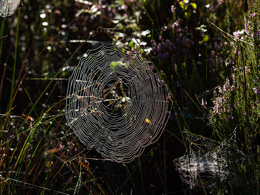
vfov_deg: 5.0
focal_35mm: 300
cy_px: 98
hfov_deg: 6.6
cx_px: 130
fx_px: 2253
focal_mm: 150
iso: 200
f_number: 4
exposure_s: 1/1250
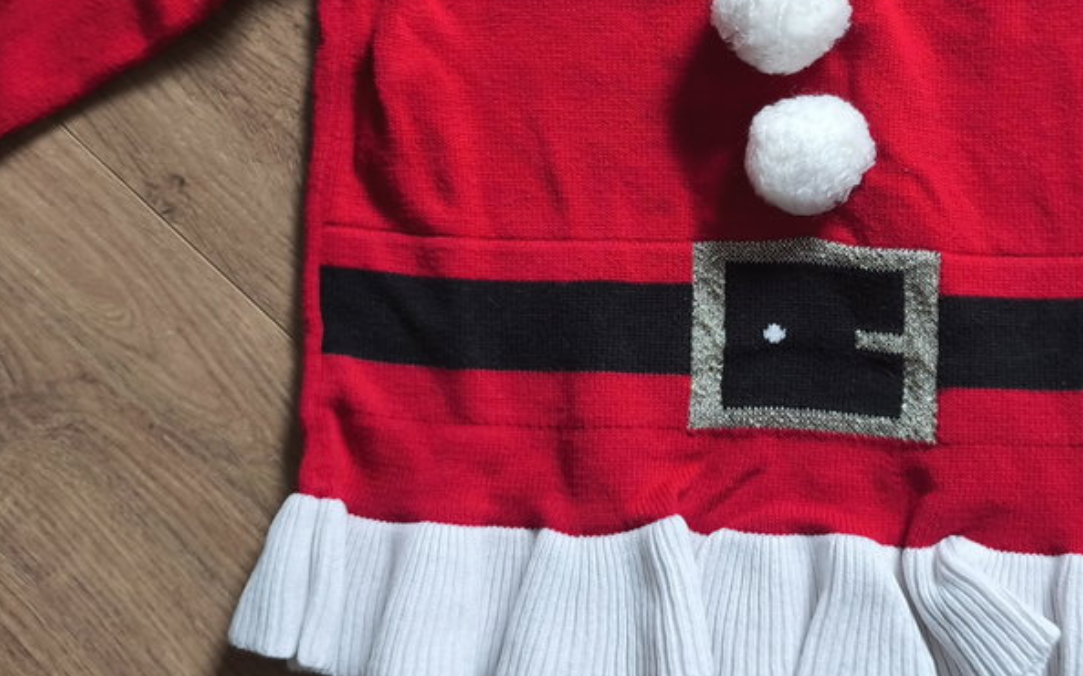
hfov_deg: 39.1
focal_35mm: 51
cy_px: 135
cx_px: 731
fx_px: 1505
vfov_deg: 24.9
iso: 400
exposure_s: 1/50
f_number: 1.6
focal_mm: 6.57
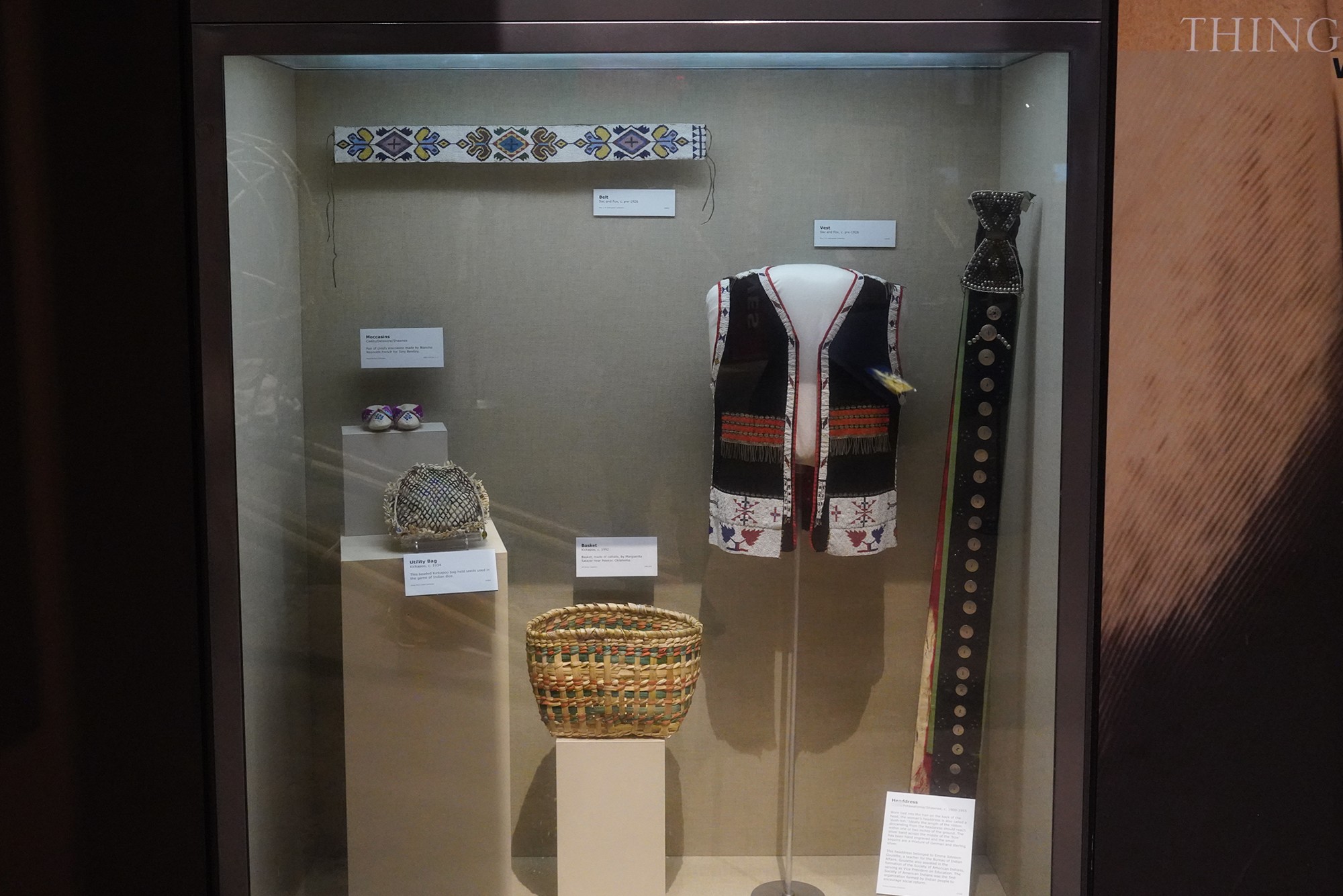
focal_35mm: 31
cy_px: 448
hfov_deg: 60.3
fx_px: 1157
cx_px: 672
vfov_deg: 42.3
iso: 8000
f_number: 5
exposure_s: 1/100
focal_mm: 31
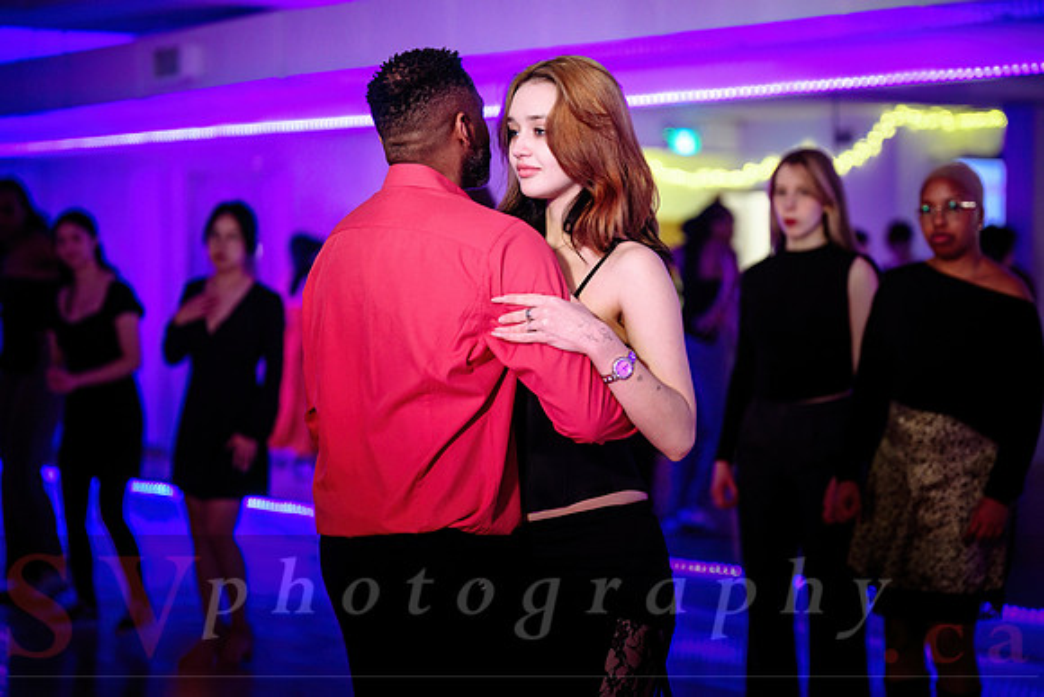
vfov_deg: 18.0
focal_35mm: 76
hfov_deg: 26.6
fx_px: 2204
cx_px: 536
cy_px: 319
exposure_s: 1/125
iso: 2000
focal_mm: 70
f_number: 2
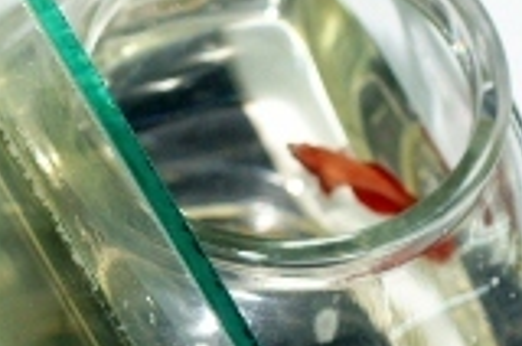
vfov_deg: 4.5
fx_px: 4341
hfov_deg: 6.8
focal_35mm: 300
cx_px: -36
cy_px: 462
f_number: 4.5
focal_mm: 50
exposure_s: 1/160
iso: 800
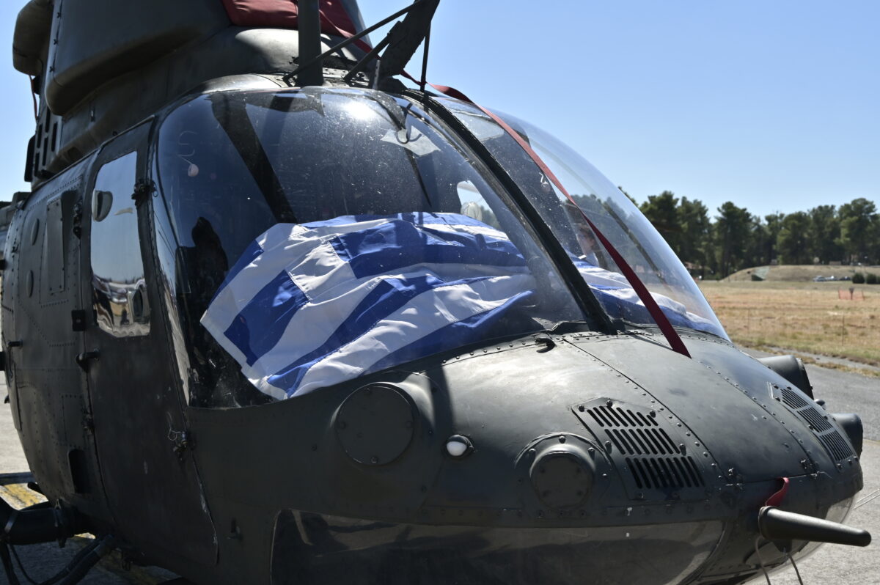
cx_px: 440
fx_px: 1075
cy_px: 292
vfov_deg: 30.5
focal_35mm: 44
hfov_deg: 44.5
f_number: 9
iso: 400
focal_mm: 44
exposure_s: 1/1250
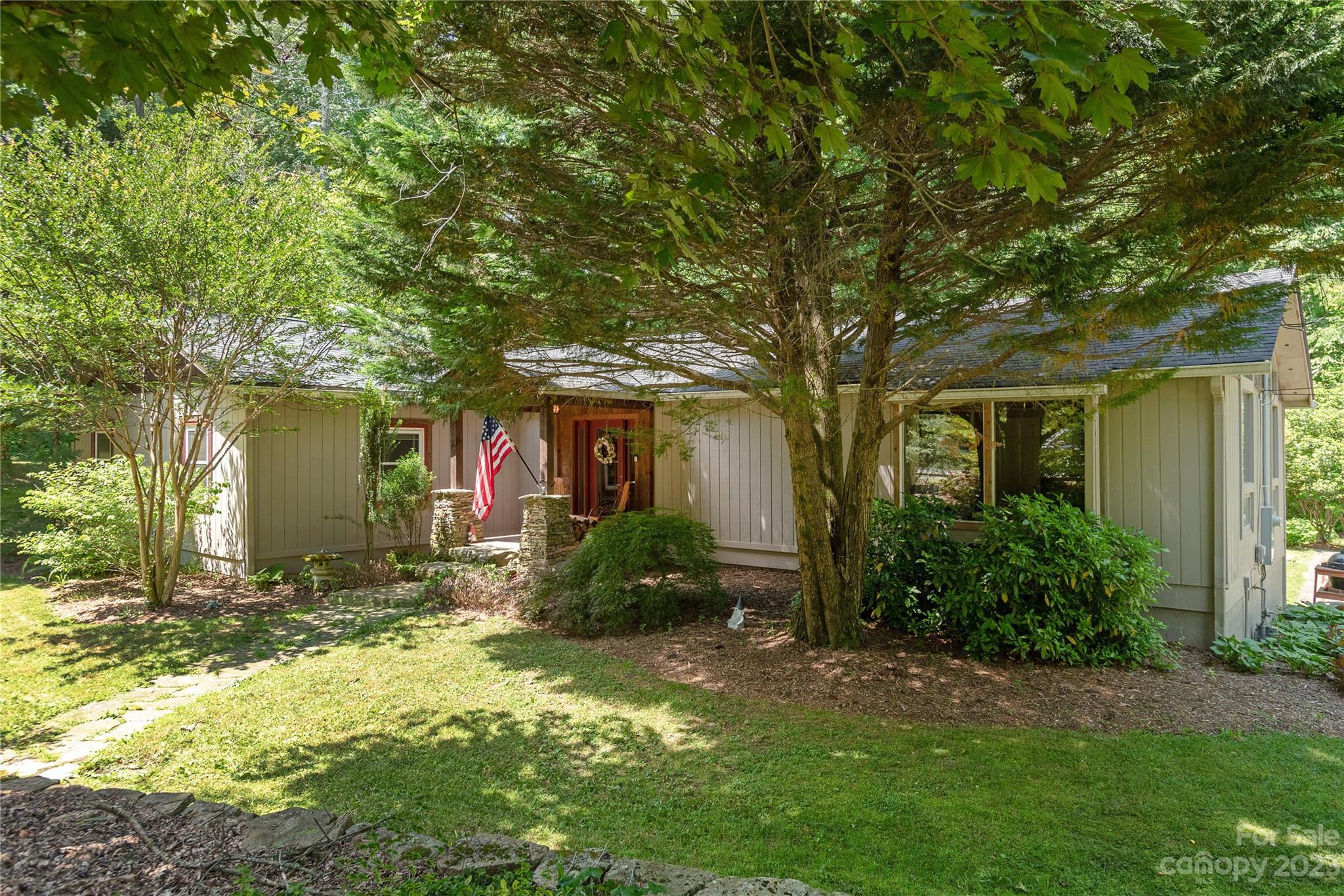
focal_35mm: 20
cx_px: 672
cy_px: 448
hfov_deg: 84.0
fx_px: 747
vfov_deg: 61.9
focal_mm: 20
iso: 320
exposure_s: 1/200
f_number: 7.1
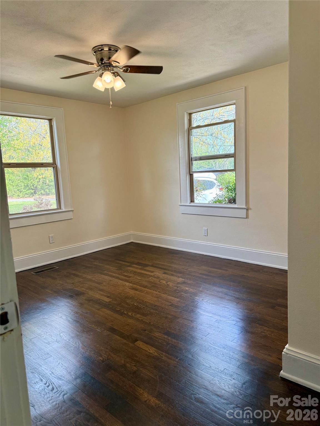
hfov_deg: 56.8
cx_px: 160
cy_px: 213
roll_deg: +3.0
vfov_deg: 71.6
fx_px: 296
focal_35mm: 24
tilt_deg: -5.3
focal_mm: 6.76
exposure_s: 1/225
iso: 160
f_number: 1.78
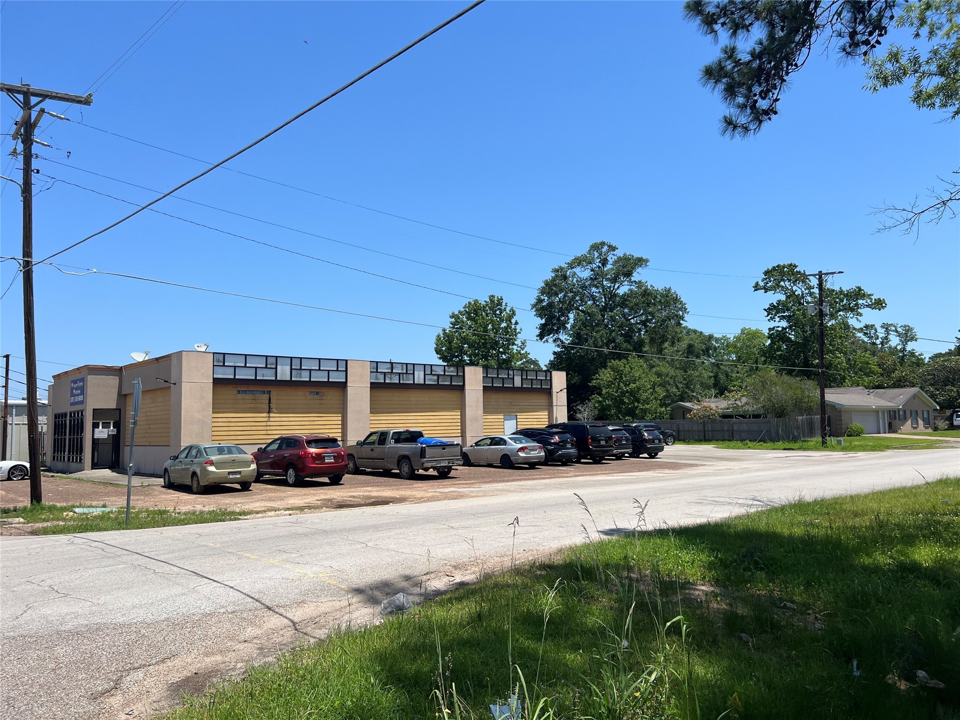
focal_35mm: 26
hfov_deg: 67.3
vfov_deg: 53.1
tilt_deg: +6.3
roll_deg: +1.2
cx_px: 480
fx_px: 721
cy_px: 360
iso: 50
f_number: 1.5
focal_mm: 5.7
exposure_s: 1/5076
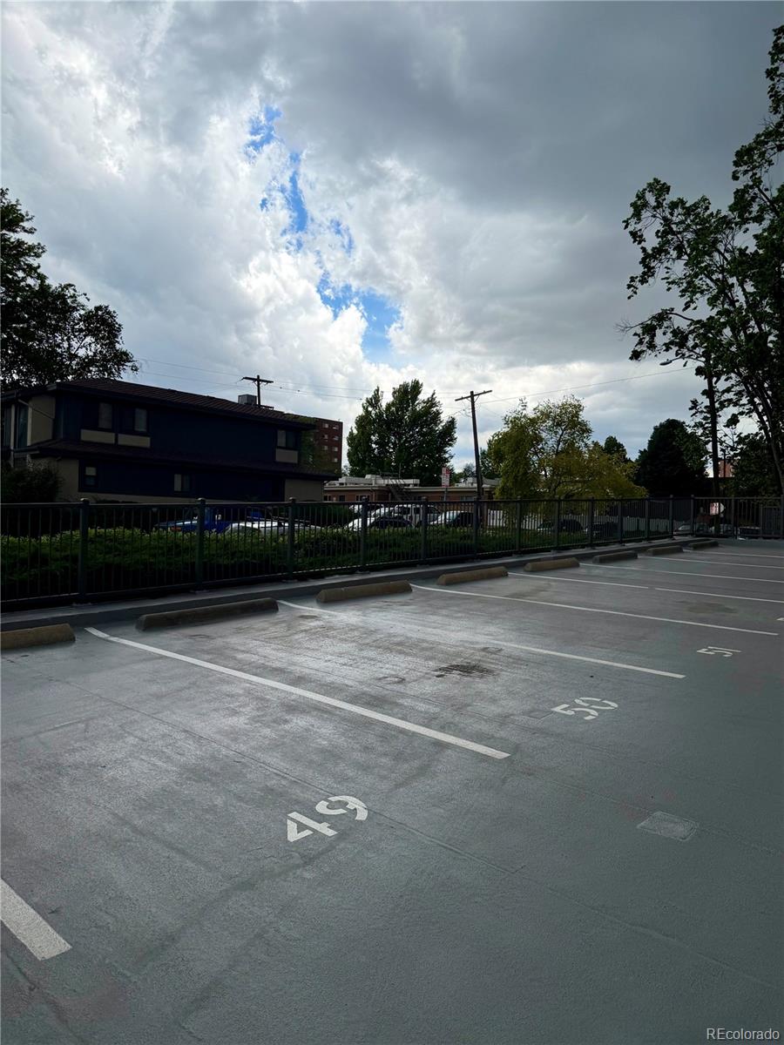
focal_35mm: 24
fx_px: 725
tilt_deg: +0.2
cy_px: 522
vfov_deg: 71.6
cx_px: 392
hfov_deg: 56.8
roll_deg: +1.9
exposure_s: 1/4405
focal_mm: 6.76
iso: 100
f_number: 1.78
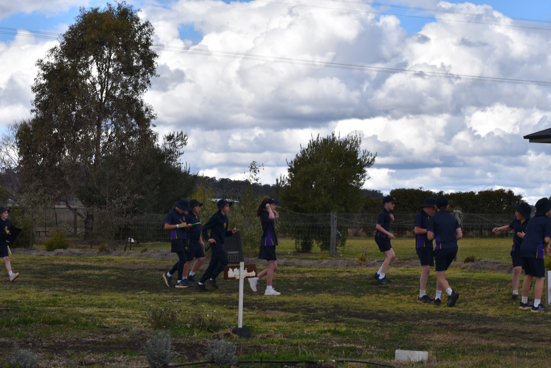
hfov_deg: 18.9
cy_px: 184
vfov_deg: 12.7
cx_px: 276
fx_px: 1653
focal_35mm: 108
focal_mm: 72
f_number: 10
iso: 200
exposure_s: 1/400
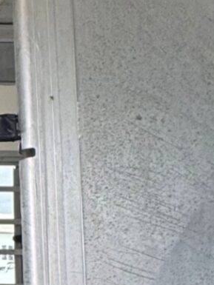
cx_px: -332
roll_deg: -1.2
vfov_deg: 19.9
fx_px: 766
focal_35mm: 93
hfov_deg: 12.1
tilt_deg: +3.3
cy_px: 331
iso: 40
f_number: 2.2
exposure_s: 1/124
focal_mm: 2.22
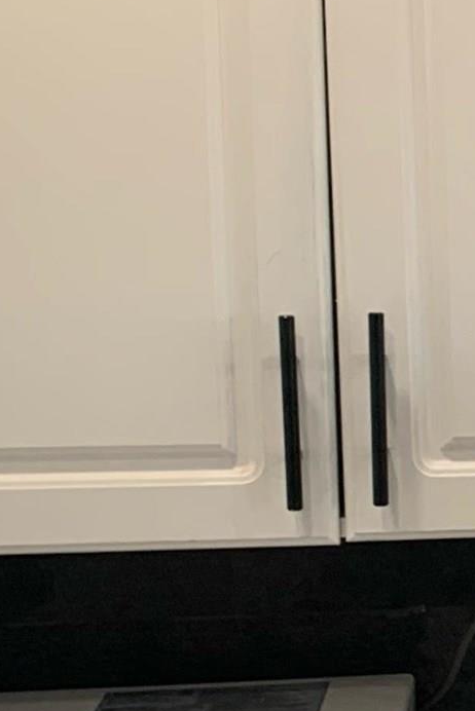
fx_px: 2372
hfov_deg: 9.6
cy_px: 461
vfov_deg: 17.0
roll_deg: -0.5
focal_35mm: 120
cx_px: 1294
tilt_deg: -9.7
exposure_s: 1/95
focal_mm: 4.25
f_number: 1.8
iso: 40
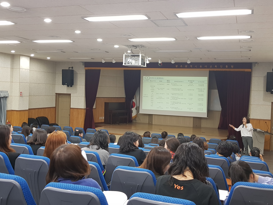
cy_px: 102
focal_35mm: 26
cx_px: 136
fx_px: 205
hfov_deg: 67.3
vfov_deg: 53.1
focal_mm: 4.2
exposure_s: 1/40
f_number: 1.7
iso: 160
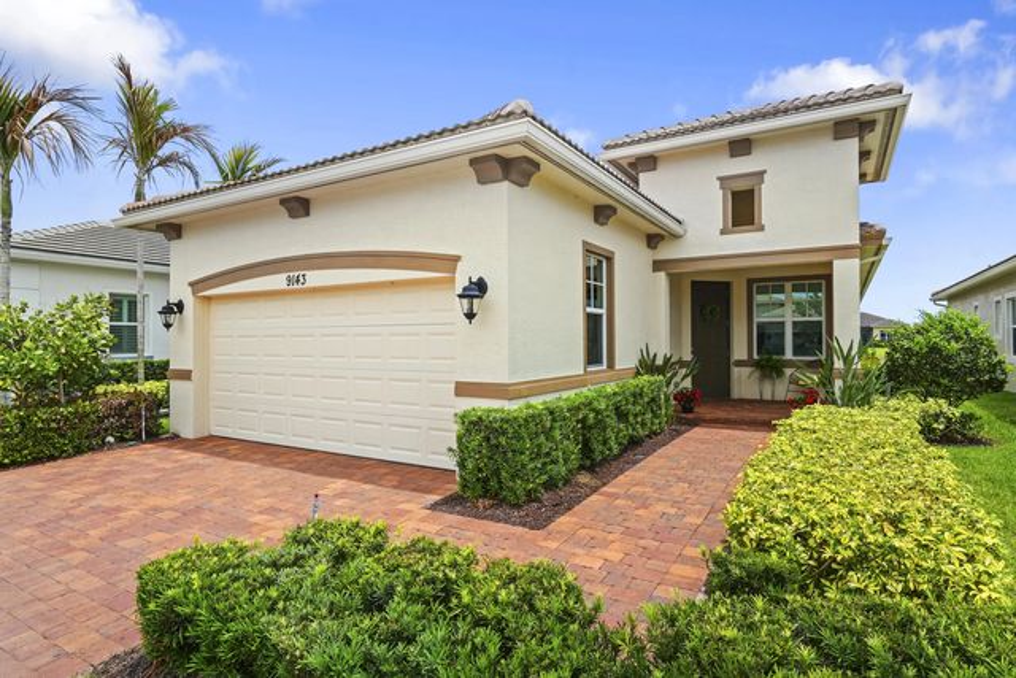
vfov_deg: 64.6
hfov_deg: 86.9
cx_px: 508
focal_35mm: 19
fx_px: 536
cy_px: 339
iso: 100
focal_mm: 19
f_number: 10
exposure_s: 1/50
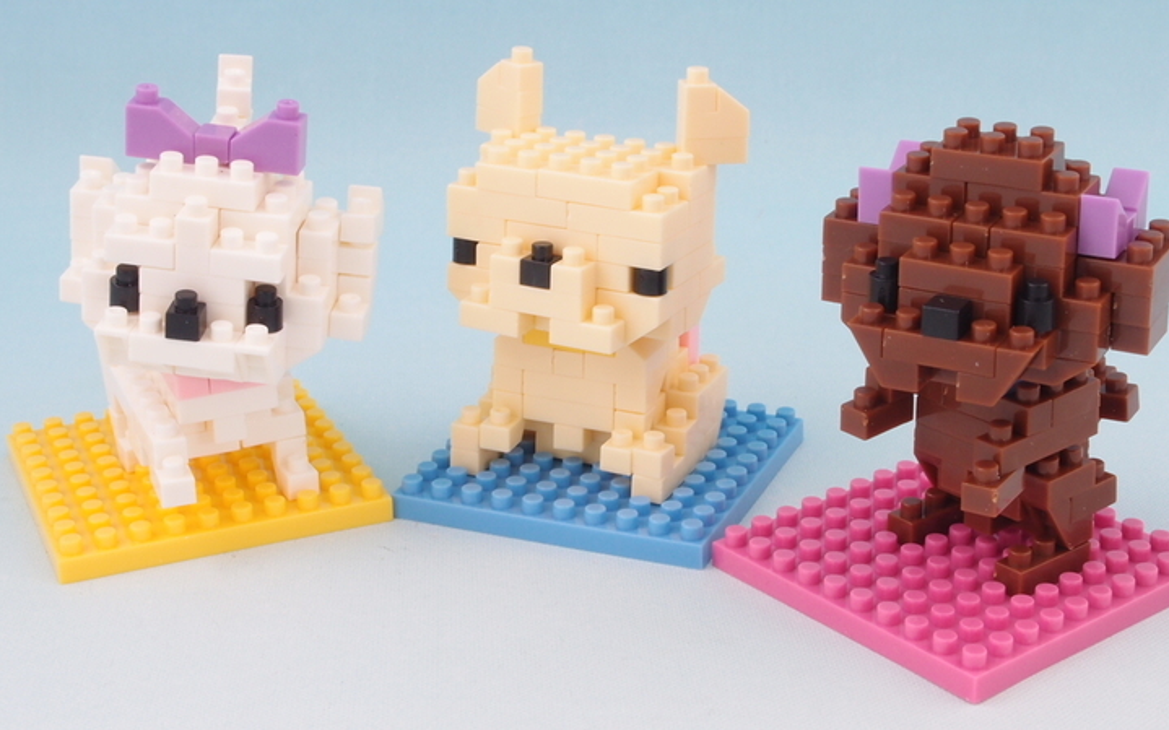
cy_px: 354
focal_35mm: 59
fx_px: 1879
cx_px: 585
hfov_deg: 34.6
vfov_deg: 22.0
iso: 100
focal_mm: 10.83
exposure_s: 1/1.3
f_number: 8
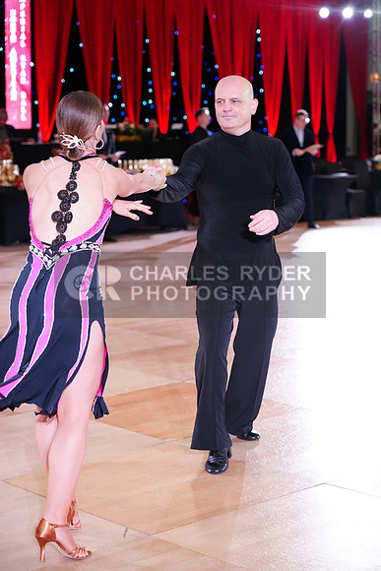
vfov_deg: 27.7
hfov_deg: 18.7
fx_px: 1158
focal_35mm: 73
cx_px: 190
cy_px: 286
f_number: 4
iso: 3200
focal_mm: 73
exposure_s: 1/250
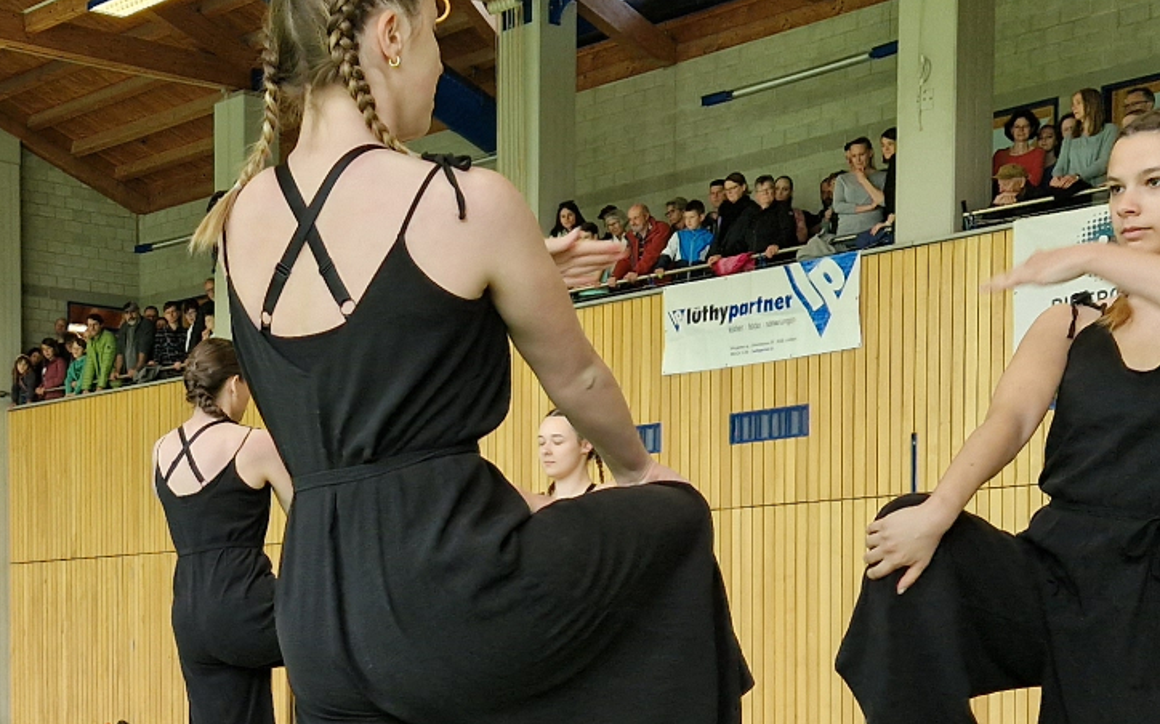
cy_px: 711
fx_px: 2181
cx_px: 245
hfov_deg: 29.2
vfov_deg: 18.4
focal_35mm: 69
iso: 64
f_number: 1.8
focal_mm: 5.4
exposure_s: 1/100
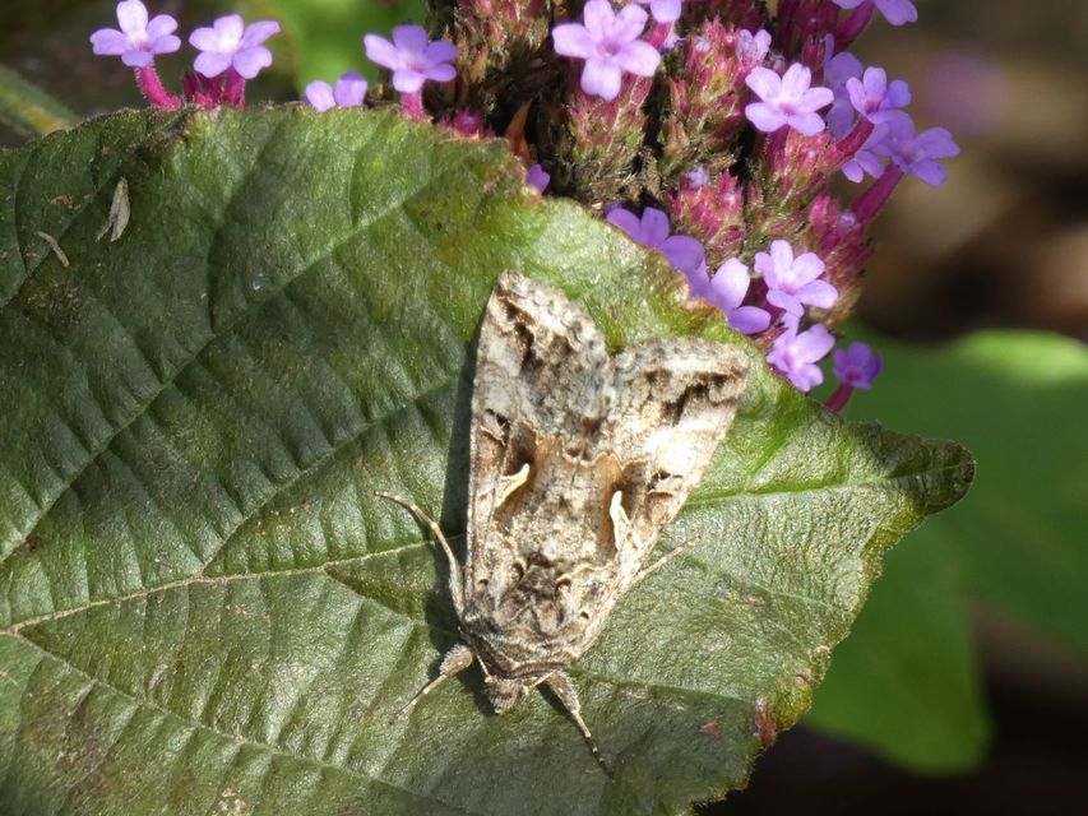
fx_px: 14271
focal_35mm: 454
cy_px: 408
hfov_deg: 4.4
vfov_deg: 3.3
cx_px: 544
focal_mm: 81.4
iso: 160
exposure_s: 1/100
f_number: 5.6
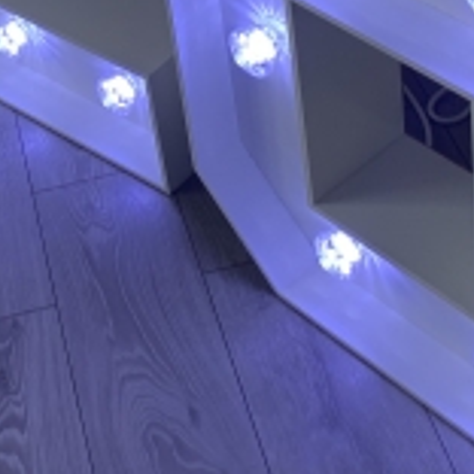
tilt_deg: -33.9
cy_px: -122
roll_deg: +11.4
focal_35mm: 94
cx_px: 21
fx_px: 1456
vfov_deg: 17.5
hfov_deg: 18.1
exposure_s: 1/100
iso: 50
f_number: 1.8
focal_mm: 4.25
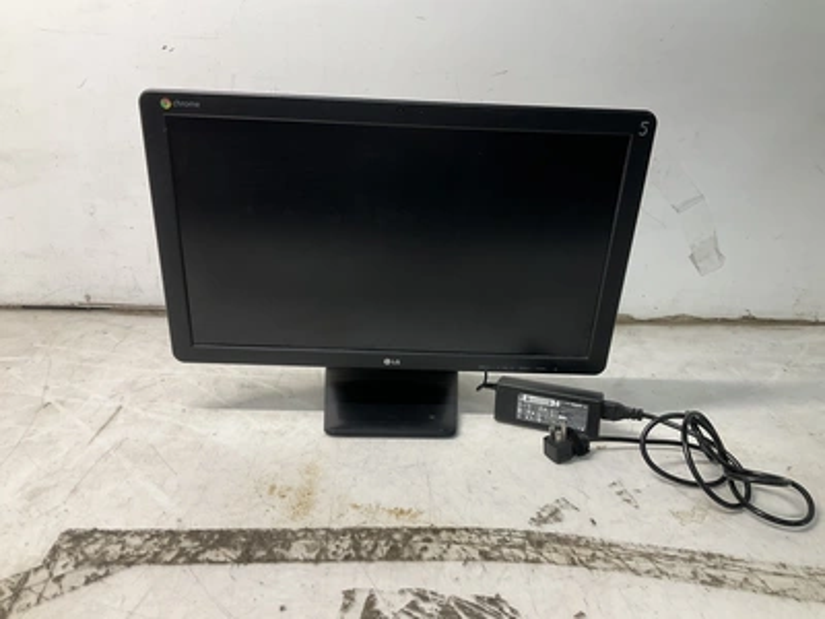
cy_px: 310
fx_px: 691
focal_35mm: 29
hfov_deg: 61.7
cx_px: 412
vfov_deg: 48.2
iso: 50
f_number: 1.8
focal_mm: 3
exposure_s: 1/60
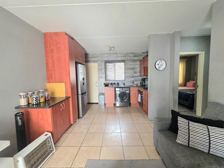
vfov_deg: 89.9
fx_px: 84
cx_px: 112
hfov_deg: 106.2
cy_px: 84
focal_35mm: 13
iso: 400
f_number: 1.9
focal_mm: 2.2
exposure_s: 1/370
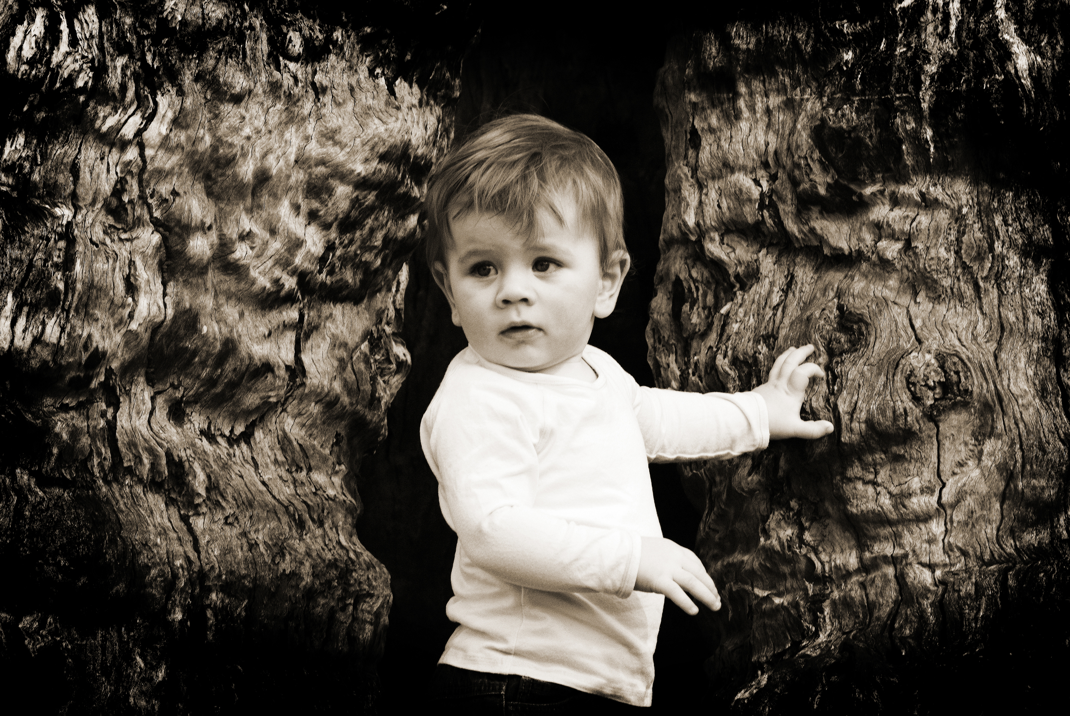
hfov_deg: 7.5
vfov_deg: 5.0
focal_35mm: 274
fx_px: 8168
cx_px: 535
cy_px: 358
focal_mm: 183
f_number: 8
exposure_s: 1/125
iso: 400
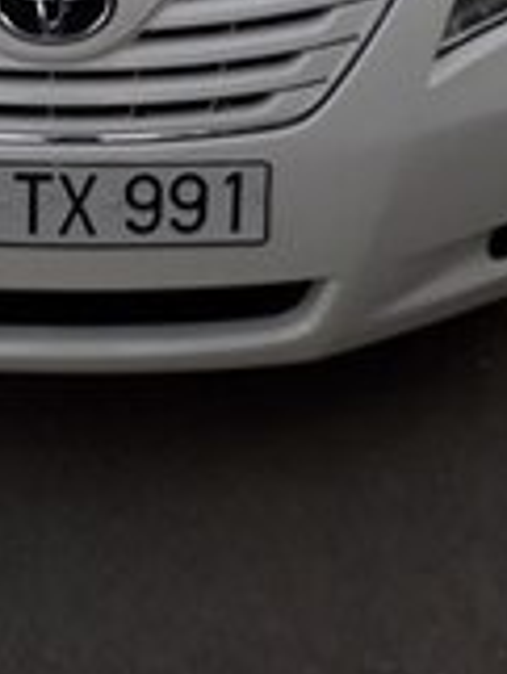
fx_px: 1619
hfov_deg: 17.7
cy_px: -197
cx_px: 105
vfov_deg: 21.4
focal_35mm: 83
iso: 80
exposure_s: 1/33
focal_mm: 3.6
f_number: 1.9
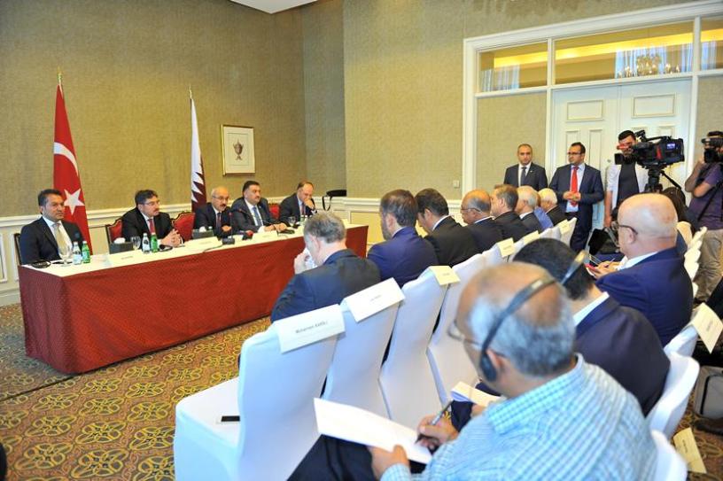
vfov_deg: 53.1
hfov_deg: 73.8
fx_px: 482
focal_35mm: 24
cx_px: 362
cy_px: 240
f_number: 2.8
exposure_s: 1/125
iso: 800
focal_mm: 24
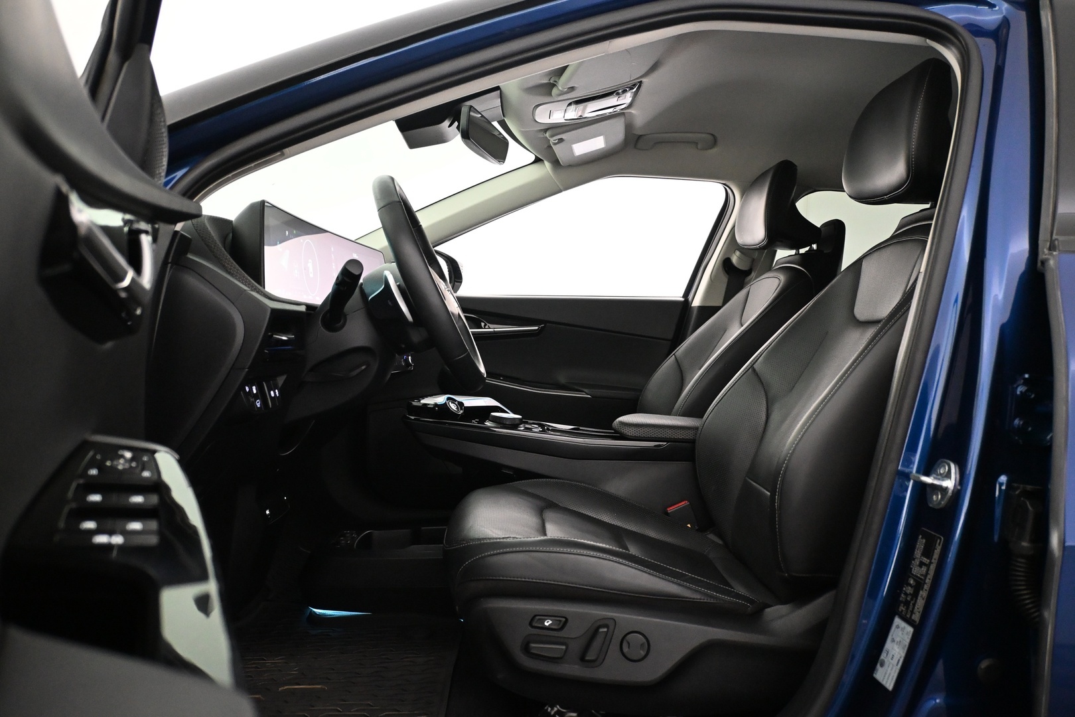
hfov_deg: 63.2
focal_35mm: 29
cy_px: 358
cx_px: 538
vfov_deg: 44.6
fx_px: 873
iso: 3600
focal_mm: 19.5
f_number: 3.8
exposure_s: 1/60
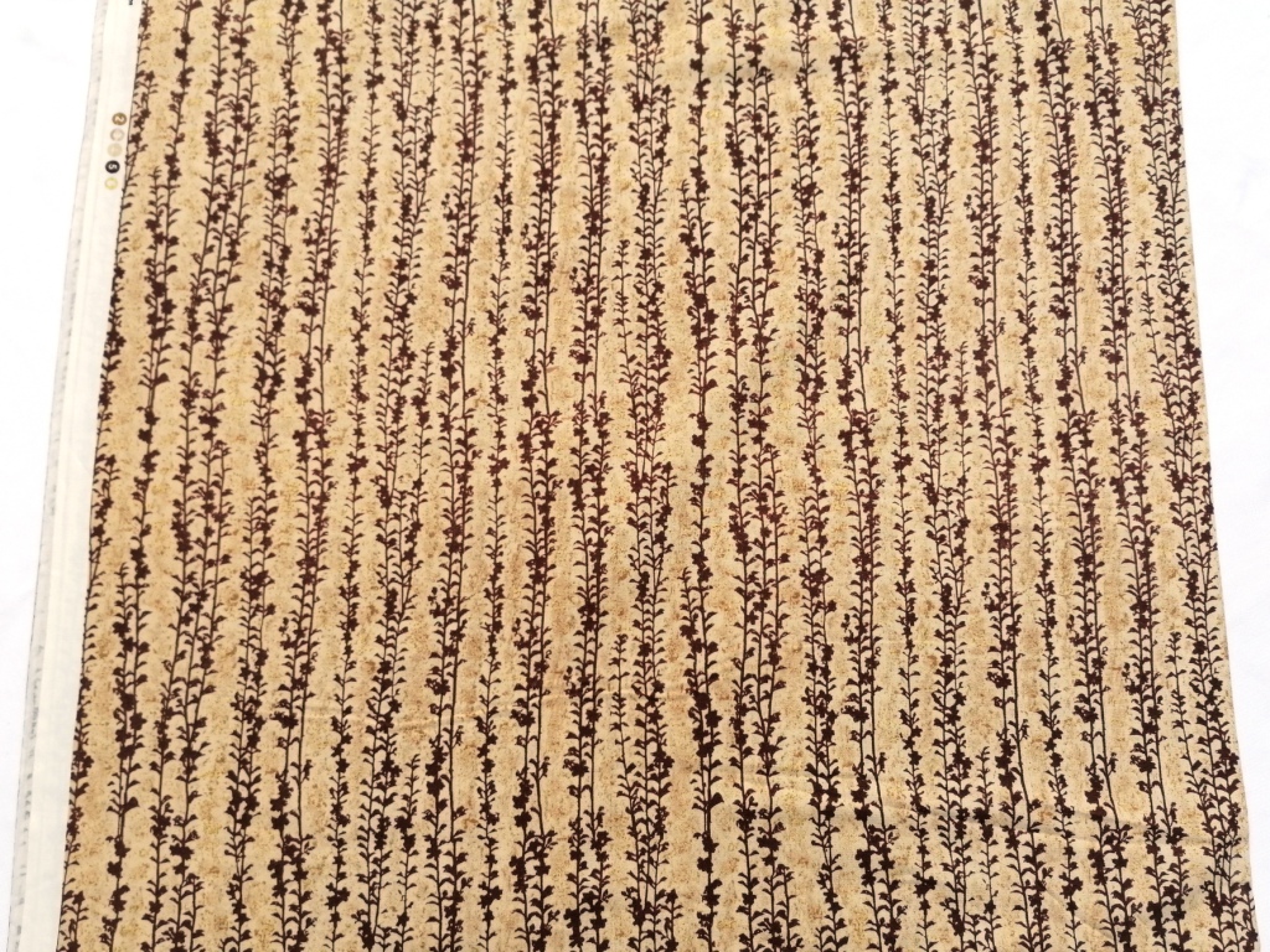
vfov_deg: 51.4
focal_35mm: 27
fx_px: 991
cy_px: 476
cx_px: 635
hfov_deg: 65.3
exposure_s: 1/590
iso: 50
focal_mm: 4.75
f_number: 1.8
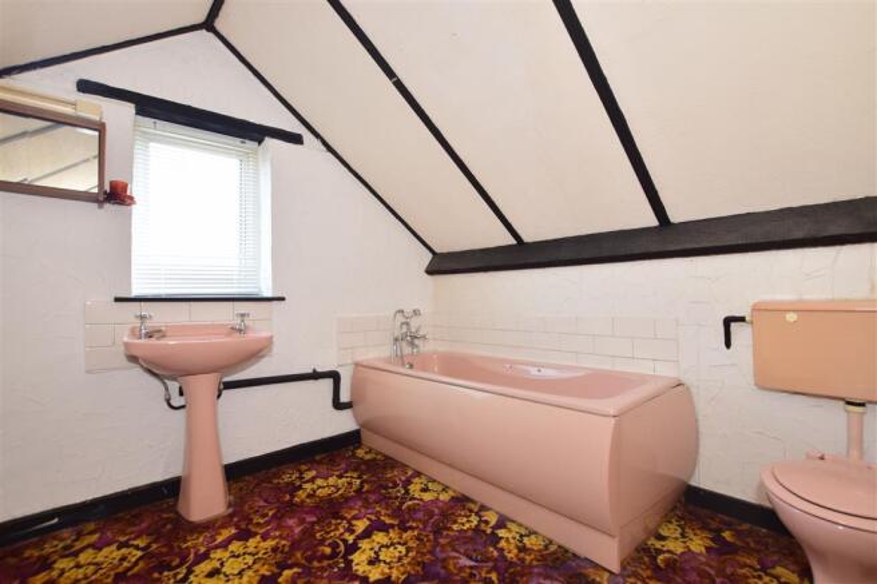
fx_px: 365
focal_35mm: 15
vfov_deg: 77.3
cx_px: 438
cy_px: 292
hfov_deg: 100.4
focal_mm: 10
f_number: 7.1
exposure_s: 1/25
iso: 400
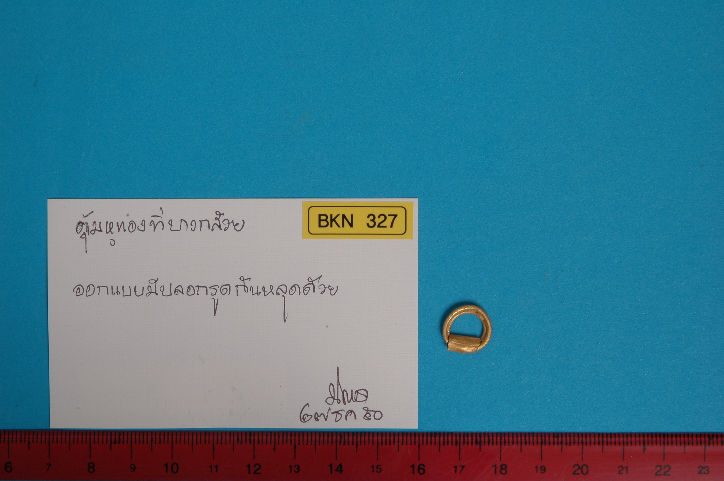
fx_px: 2110
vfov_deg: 13.0
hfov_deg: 19.5
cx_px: 362
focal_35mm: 105
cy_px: 240
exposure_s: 1/10
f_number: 29
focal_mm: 70
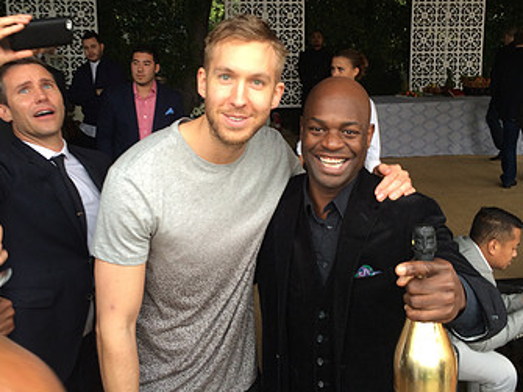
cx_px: 262
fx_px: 589
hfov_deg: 47.9
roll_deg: +0.4
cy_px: 142
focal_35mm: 39
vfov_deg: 36.5
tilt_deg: -9.4
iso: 50
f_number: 2.2
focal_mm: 4.15
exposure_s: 1/60
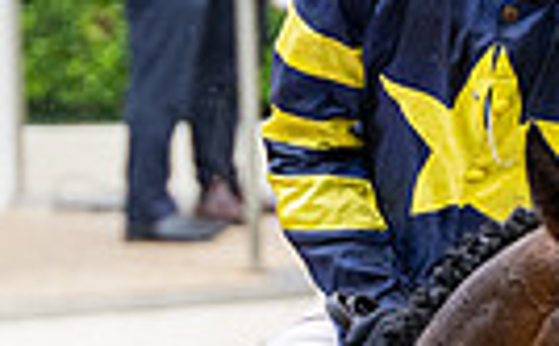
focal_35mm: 505
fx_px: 7674
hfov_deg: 4.2
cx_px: 655
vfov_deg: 2.6
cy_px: 329
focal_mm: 98
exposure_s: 1/800
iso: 1000
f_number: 4
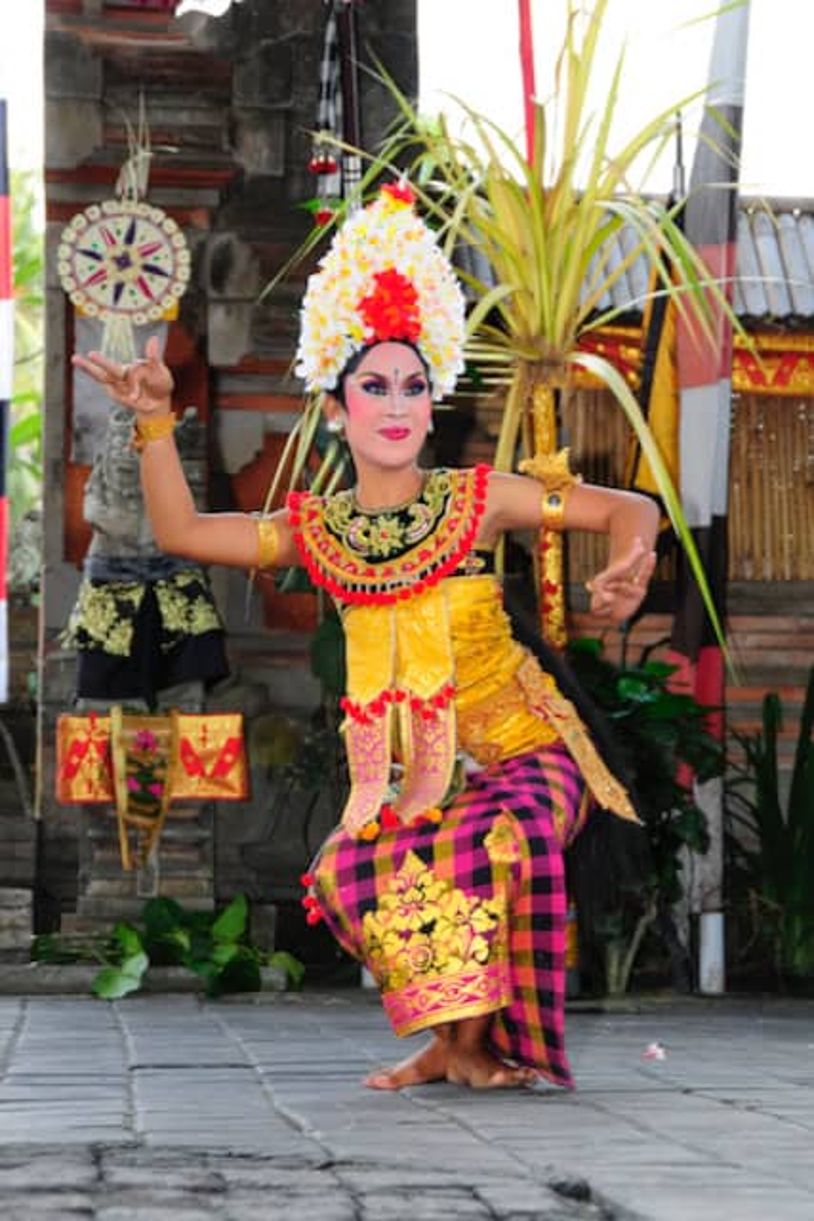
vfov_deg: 18.2
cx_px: 407
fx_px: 3813
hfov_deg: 12.2
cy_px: 610
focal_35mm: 112
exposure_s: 1/80
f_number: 7.1
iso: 250
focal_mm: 75
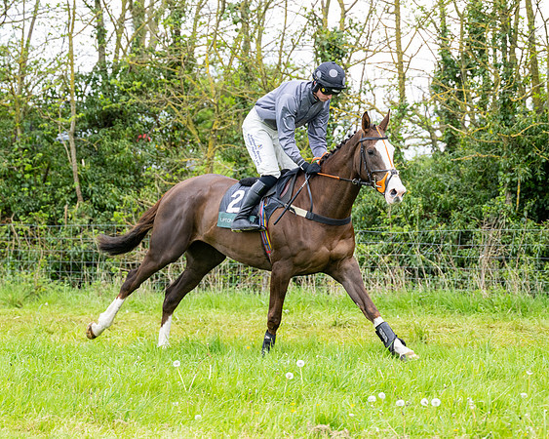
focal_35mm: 162
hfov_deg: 11.9
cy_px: 226
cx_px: 269
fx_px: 2627
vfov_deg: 9.5
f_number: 4
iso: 800
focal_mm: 115
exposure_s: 1/1000
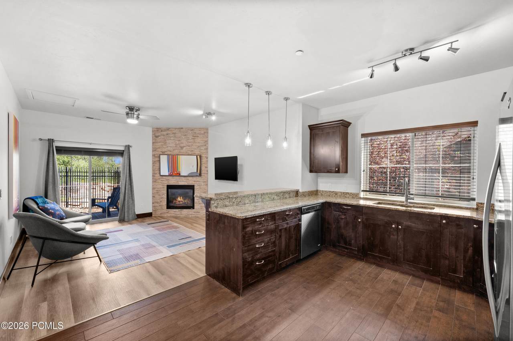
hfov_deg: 100.4
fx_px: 214
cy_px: 170
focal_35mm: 15
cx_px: 256
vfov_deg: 77.2
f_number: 8
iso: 400
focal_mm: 15
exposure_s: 1/6
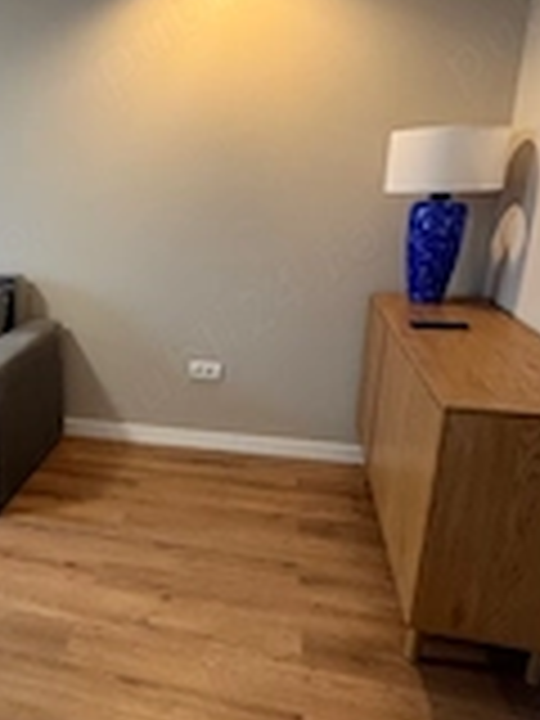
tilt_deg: -16.6
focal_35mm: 35
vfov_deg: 52.6
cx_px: -22
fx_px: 728
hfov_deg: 35.9
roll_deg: +2.2
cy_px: 382
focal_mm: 2.22
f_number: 2.2
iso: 250
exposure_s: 1/100
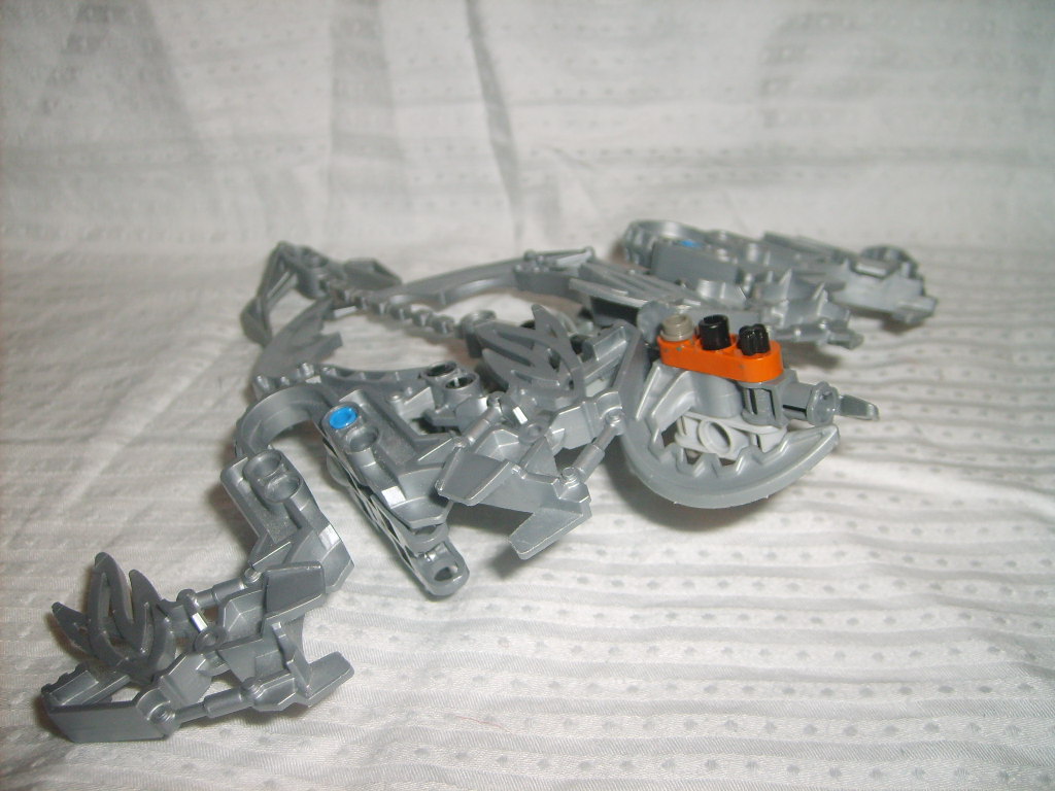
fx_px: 1067
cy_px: 396
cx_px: 528
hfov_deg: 52.6
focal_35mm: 35
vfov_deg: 40.7
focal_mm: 5.8
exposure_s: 1/45
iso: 100
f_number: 2.8
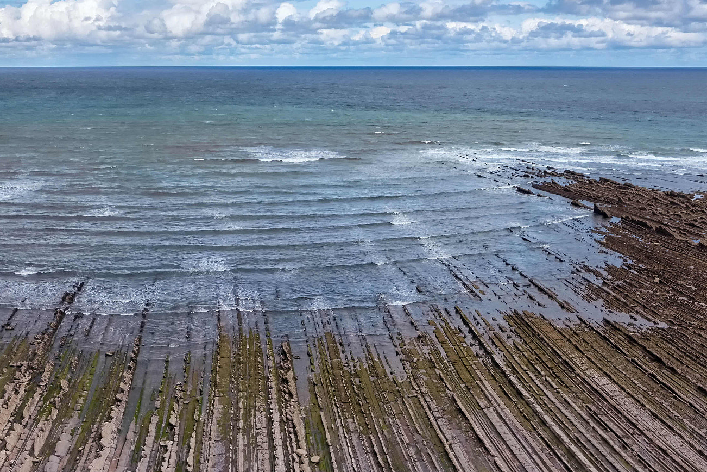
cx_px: 280
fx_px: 844
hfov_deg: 45.2
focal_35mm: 43
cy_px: 255
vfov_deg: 31.2
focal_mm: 23
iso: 400
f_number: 11
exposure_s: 1/420
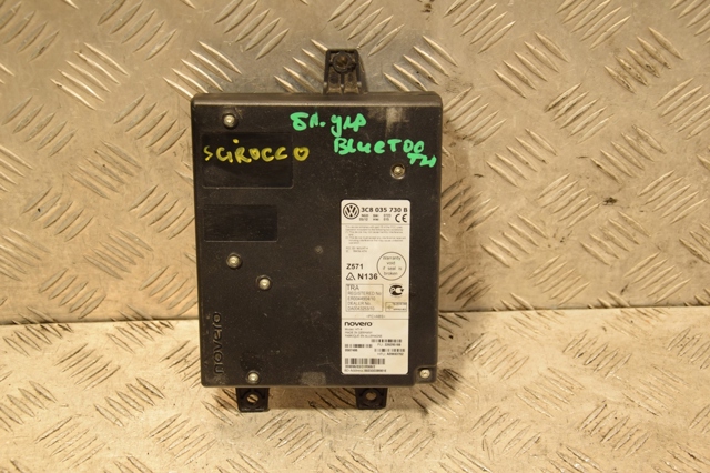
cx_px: 355
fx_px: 1419
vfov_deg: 18.9
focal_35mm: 72
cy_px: 236
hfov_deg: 28.1
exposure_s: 1/160
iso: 800
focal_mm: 48
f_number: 6.3
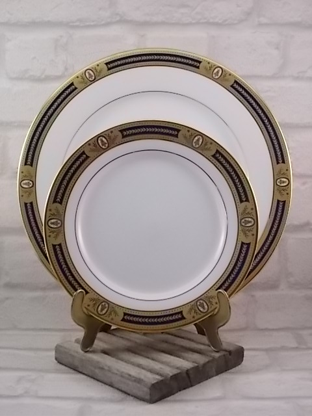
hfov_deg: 29.1
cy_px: 208
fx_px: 601
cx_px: 156
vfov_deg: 38.2
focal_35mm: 50
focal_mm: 9
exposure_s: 1/200
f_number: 4.5
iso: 400
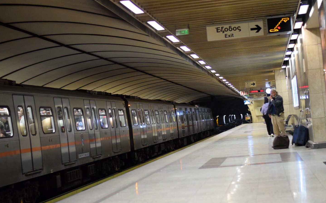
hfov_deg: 26.8
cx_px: 163
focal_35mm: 77
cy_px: 104
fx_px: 684
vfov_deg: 16.9
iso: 3200
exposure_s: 1/160
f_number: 2
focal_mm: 50
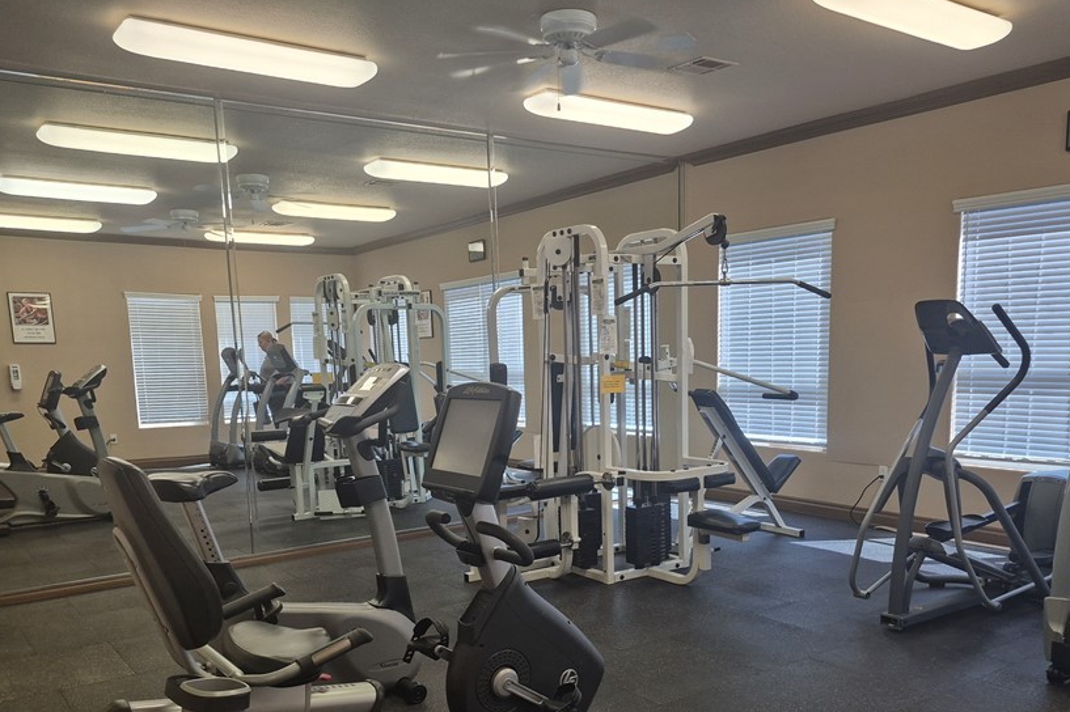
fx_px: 891
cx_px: 574
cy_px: 484
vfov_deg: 42.9
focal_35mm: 30
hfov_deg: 61.9
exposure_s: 1/120
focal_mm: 5.4
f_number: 1.8
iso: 250
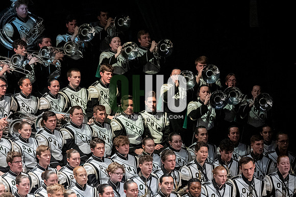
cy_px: 98
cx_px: 148
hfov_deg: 7.9
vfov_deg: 5.2
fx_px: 2153
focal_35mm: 262
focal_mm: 175
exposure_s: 1/500
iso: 5000
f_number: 4
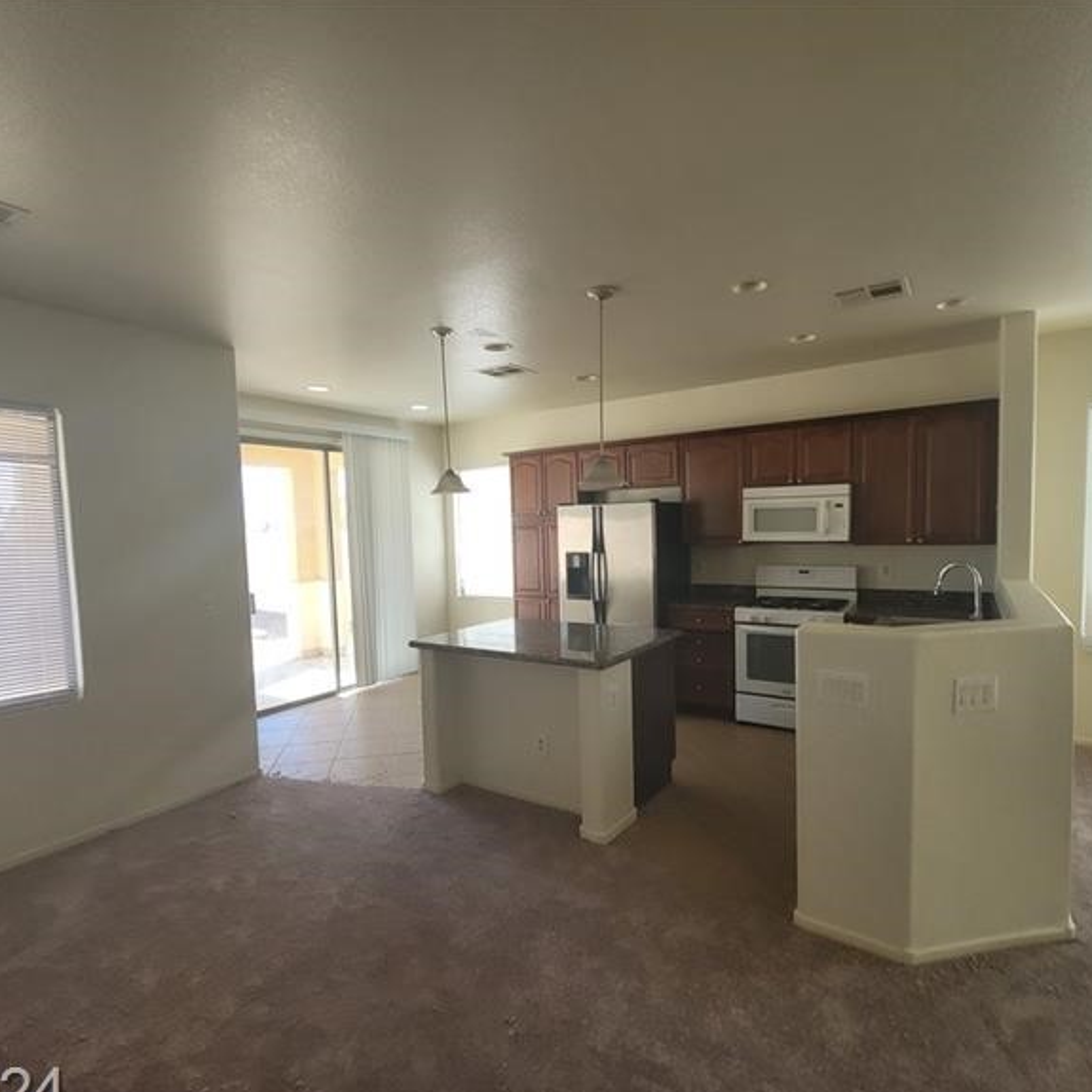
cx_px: 539
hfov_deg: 87.4
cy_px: 566
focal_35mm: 16
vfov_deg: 87.4
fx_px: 571
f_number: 2.2
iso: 64
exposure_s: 1/129
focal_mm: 2.2
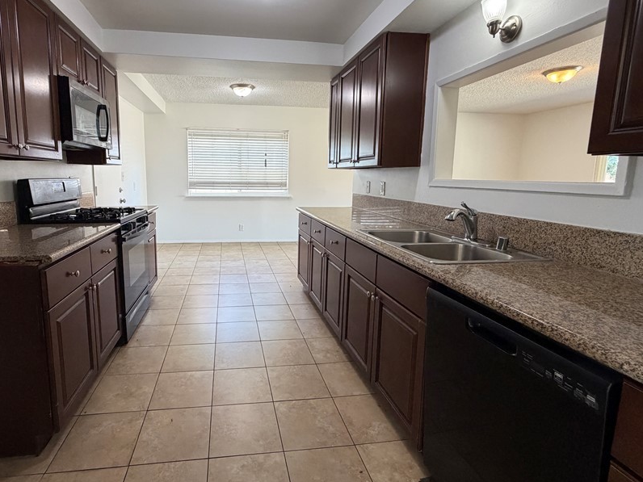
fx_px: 334
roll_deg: -0.4
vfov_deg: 71.4
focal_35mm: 18
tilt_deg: -8.1
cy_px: 219
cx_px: 270
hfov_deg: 87.0
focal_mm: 2.22
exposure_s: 1/120
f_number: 2.2
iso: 320
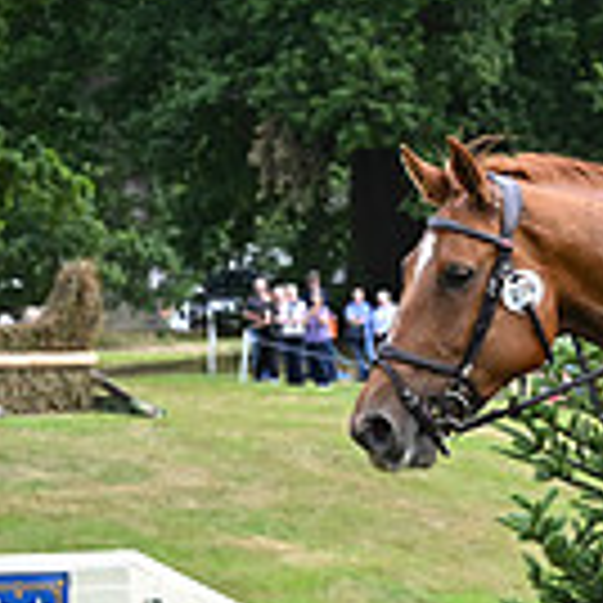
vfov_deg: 4.6
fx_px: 7588
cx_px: 1192
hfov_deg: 4.5
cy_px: 371
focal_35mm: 385
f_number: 9
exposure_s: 1/1250
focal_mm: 105
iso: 2500
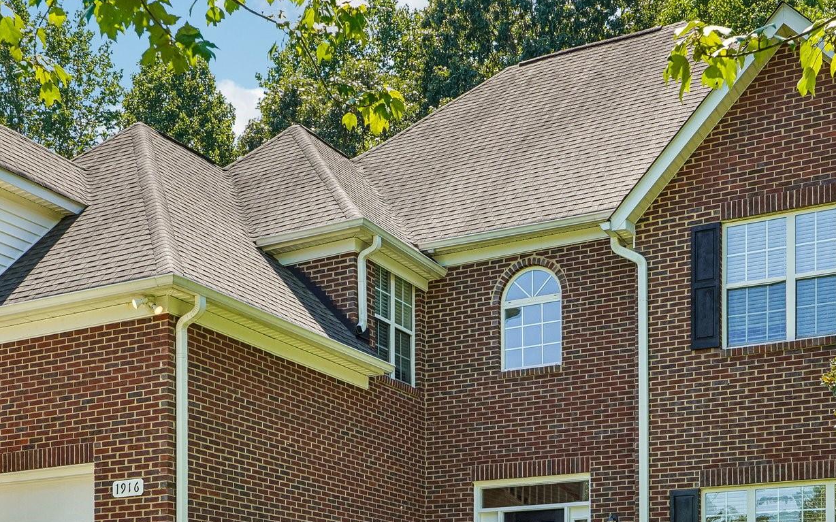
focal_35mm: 51
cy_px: 385
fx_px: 1162
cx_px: 413
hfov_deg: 39.6
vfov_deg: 25.1
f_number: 8
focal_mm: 20
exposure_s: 1/45
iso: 100
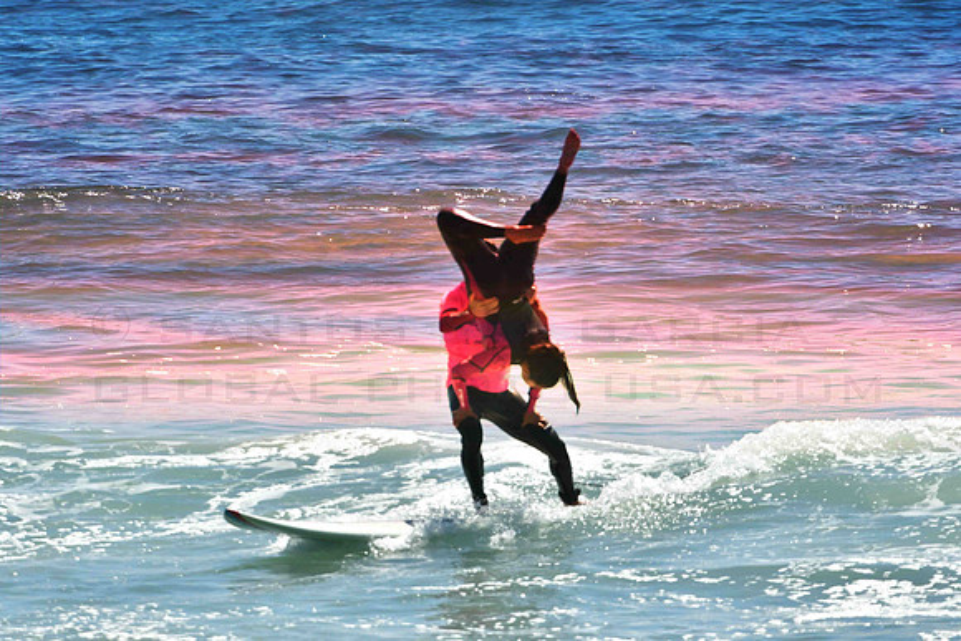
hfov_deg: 3.4
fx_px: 16020
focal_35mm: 600
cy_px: 320
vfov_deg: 2.3
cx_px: 480
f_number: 8
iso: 400
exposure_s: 1/1600
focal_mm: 400
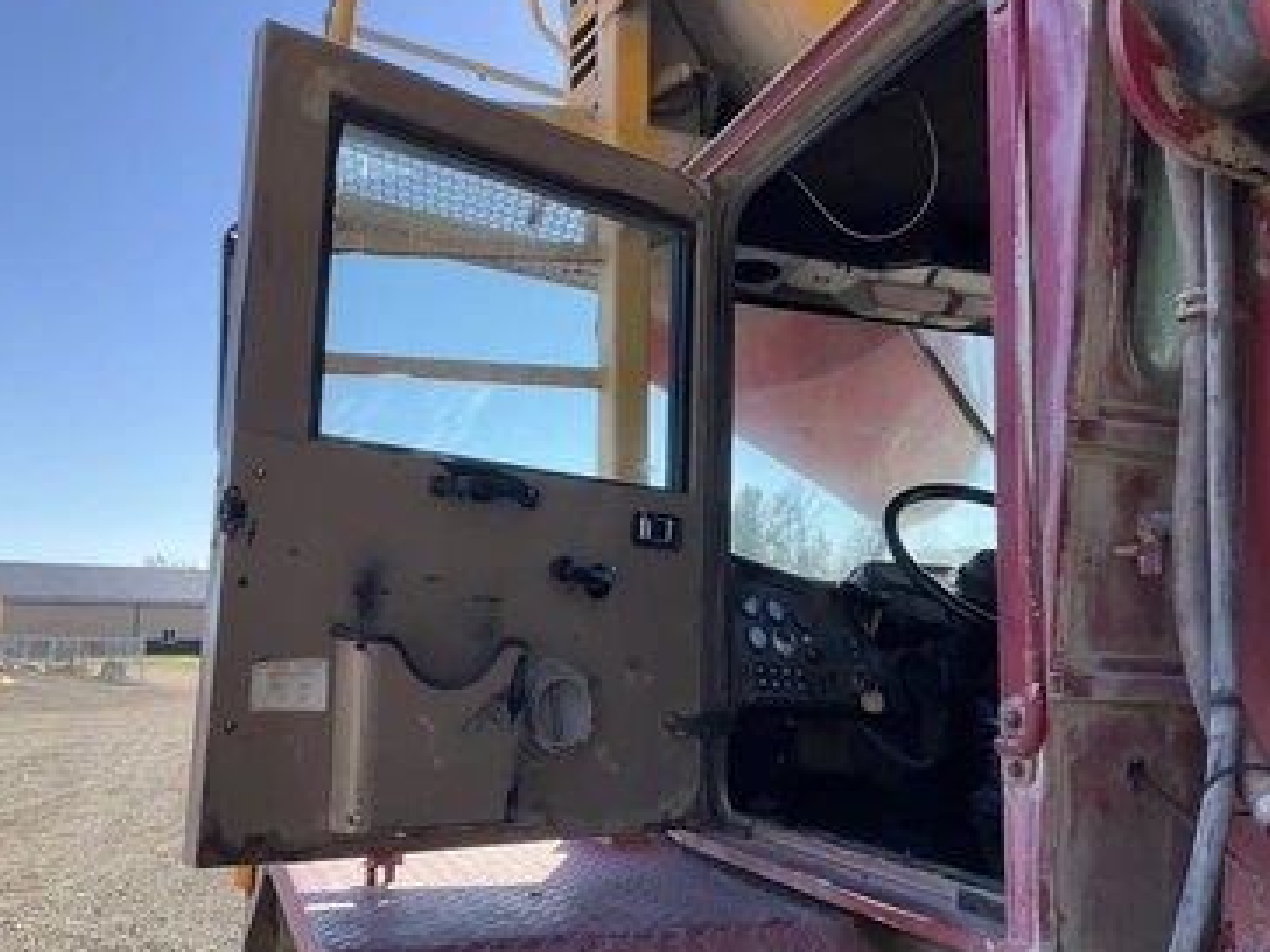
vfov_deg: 44.1
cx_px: 630
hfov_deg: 56.8
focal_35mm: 32
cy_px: 476
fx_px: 1174
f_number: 1.8
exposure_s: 1/781
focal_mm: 3
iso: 25
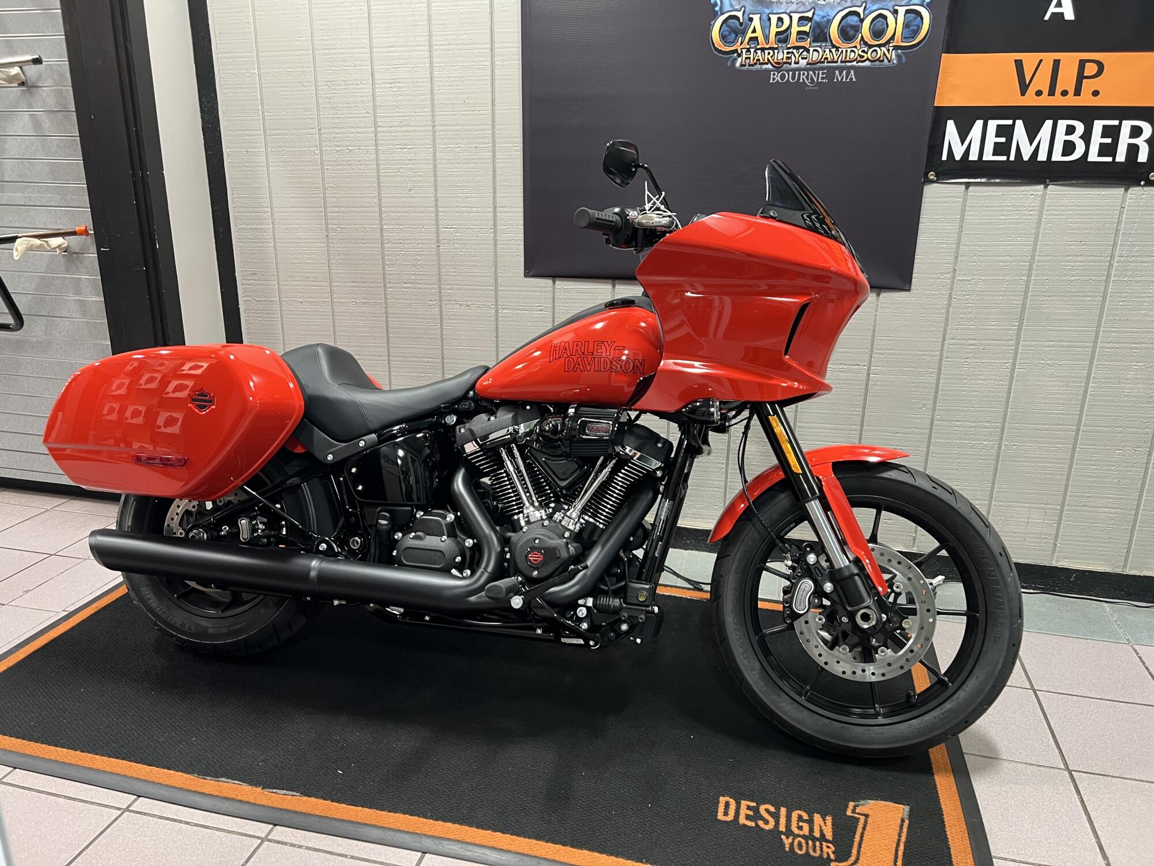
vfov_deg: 53.1
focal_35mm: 26
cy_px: 433
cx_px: 577
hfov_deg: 67.3
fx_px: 867
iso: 250
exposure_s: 1/60
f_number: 1.5
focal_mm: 5.7
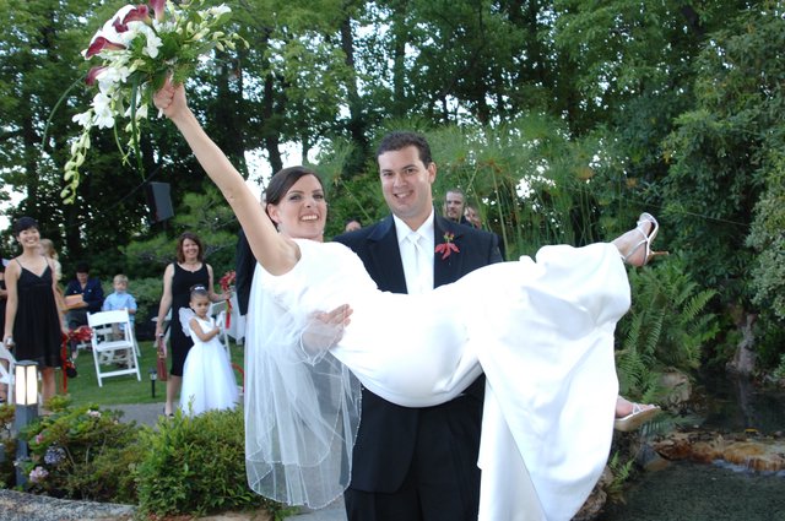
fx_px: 915
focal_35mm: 42
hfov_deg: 46.5
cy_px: 260
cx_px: 392
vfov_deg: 31.8
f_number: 5.6
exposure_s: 1/50
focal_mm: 28
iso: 400
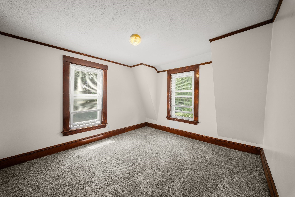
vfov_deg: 90.0
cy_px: 98
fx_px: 98
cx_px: 148
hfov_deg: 112.6
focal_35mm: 12
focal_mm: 12
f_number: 9
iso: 1000
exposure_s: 1/13
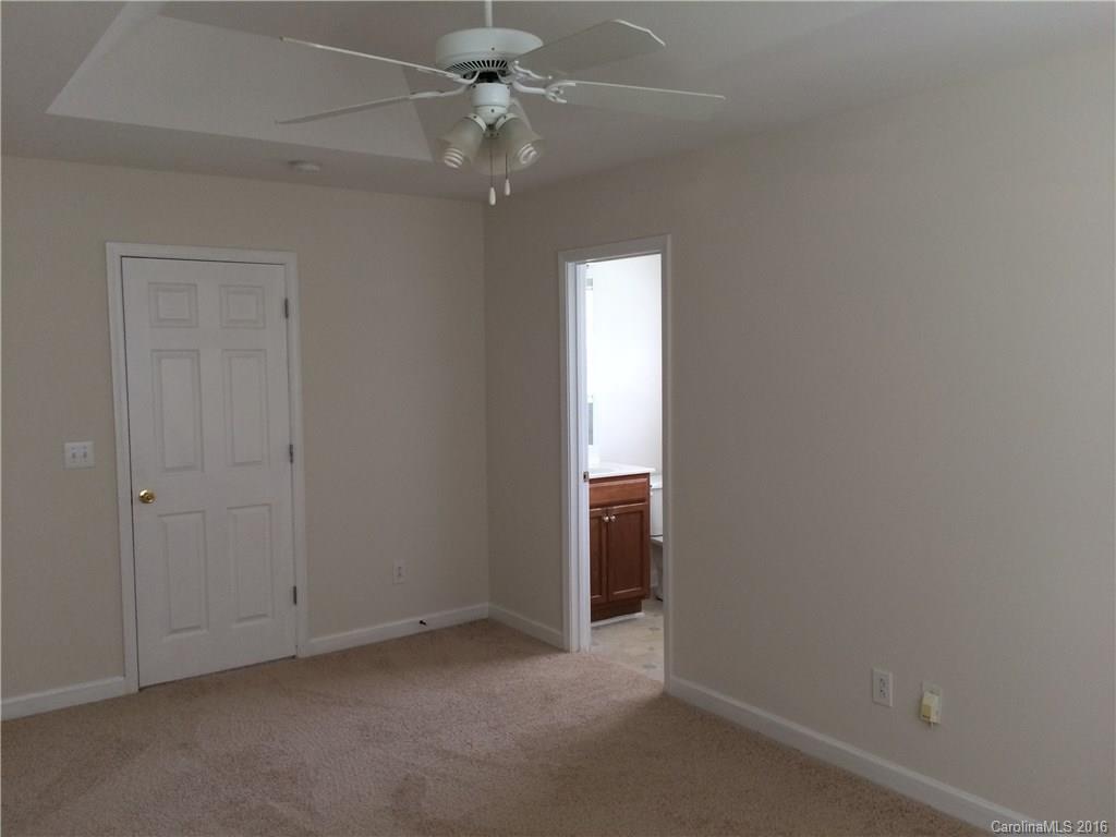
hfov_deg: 61.7
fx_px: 935
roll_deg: +0.1
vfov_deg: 48.2
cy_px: 418
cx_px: 558
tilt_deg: -8.3
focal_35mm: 29
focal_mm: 4.15
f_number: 2.2
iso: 50
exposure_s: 1/30
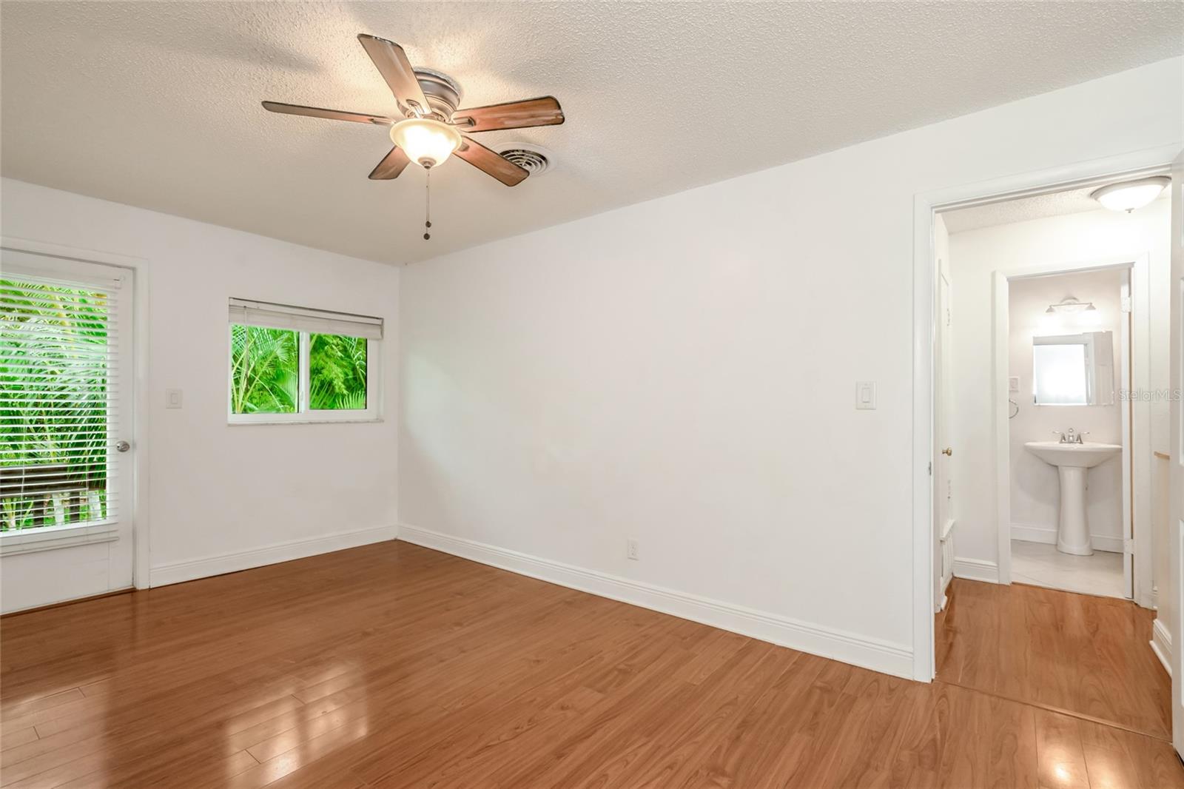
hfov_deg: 96.7
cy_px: 394
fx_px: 526
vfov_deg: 73.7
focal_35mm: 16
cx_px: 592
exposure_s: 1/60
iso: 800
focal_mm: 16
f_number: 6.7
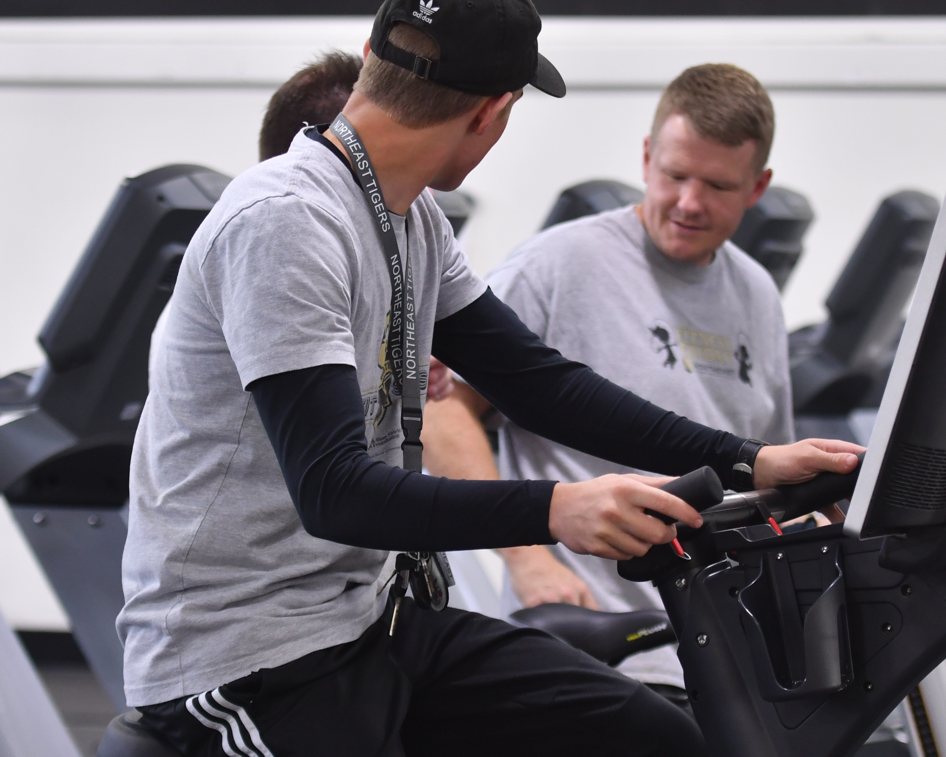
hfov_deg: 10.9
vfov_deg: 8.7
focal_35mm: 177
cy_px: 411
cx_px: 533
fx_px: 4956
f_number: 2.8
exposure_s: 1/250
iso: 560
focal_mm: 70
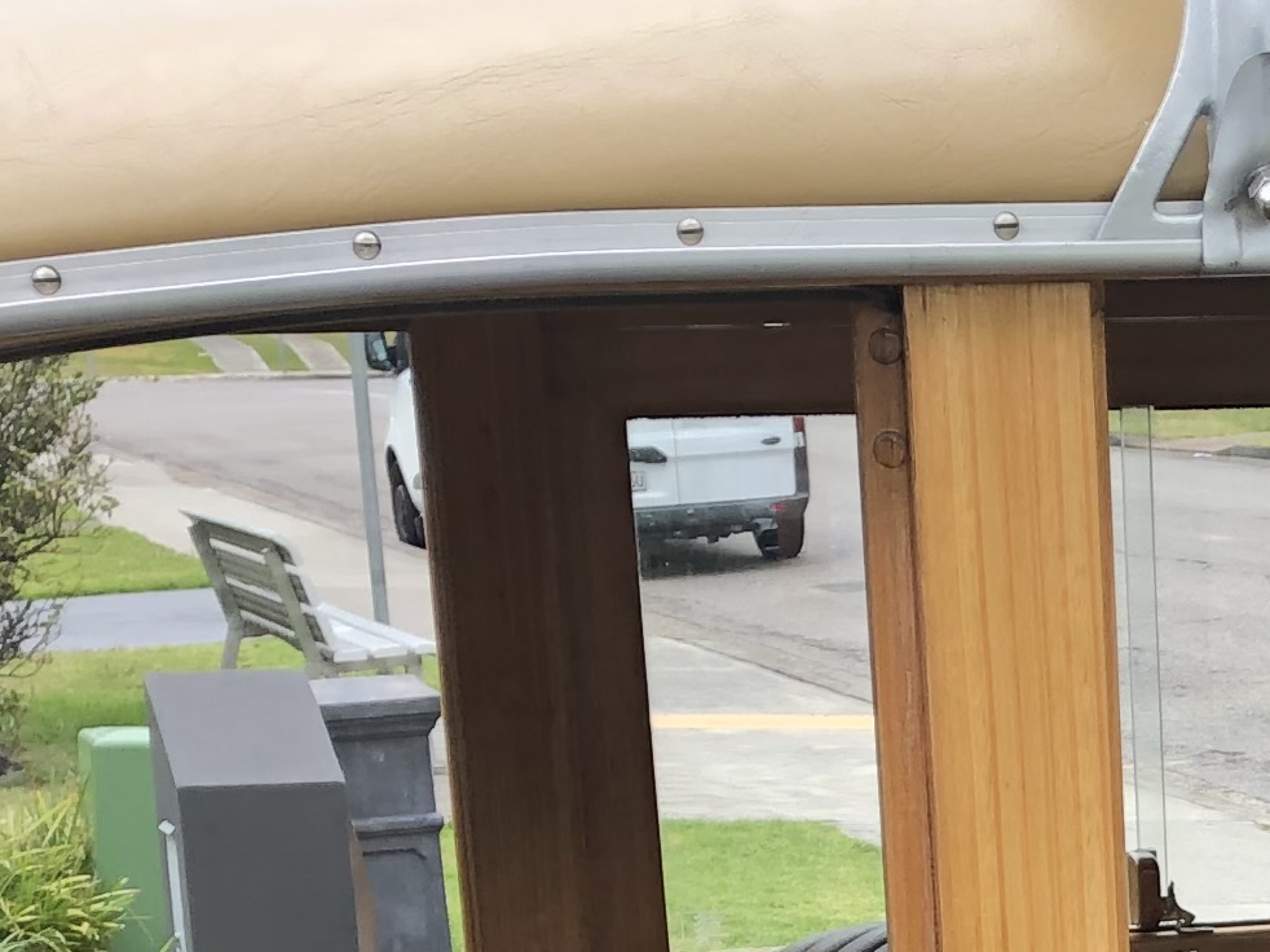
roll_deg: +0.0
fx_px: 4218
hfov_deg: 16.6
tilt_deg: -18.3
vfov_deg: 11.7
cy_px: 1797
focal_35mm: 115
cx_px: 1429
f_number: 1.8
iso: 20
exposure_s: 1/274
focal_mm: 3.99
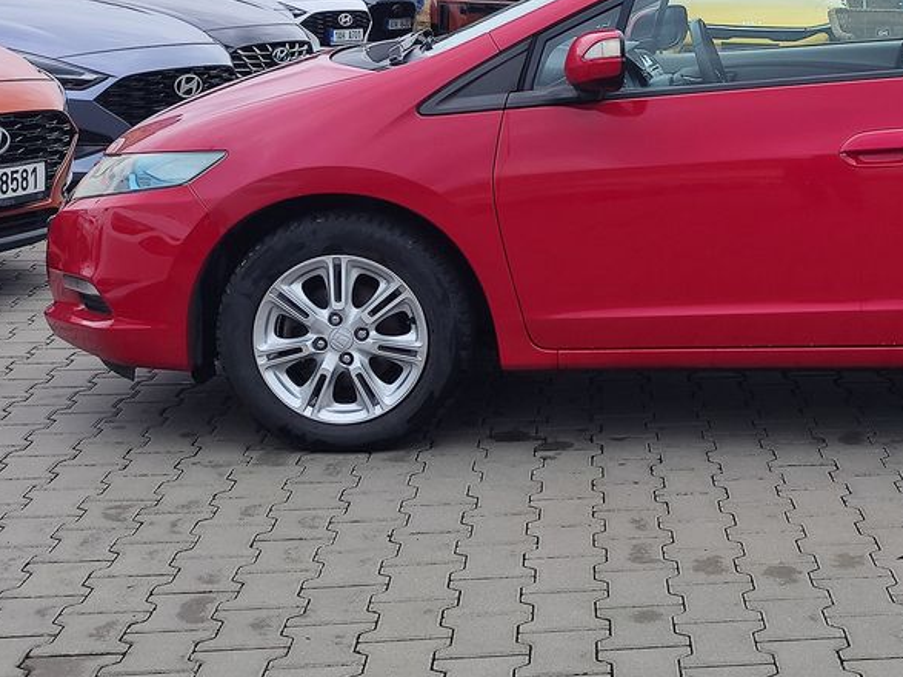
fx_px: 1226
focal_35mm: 47
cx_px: 840
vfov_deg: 30.0
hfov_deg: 37.4
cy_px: 114
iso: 50
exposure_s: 1/860
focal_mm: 7.01
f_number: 1.69
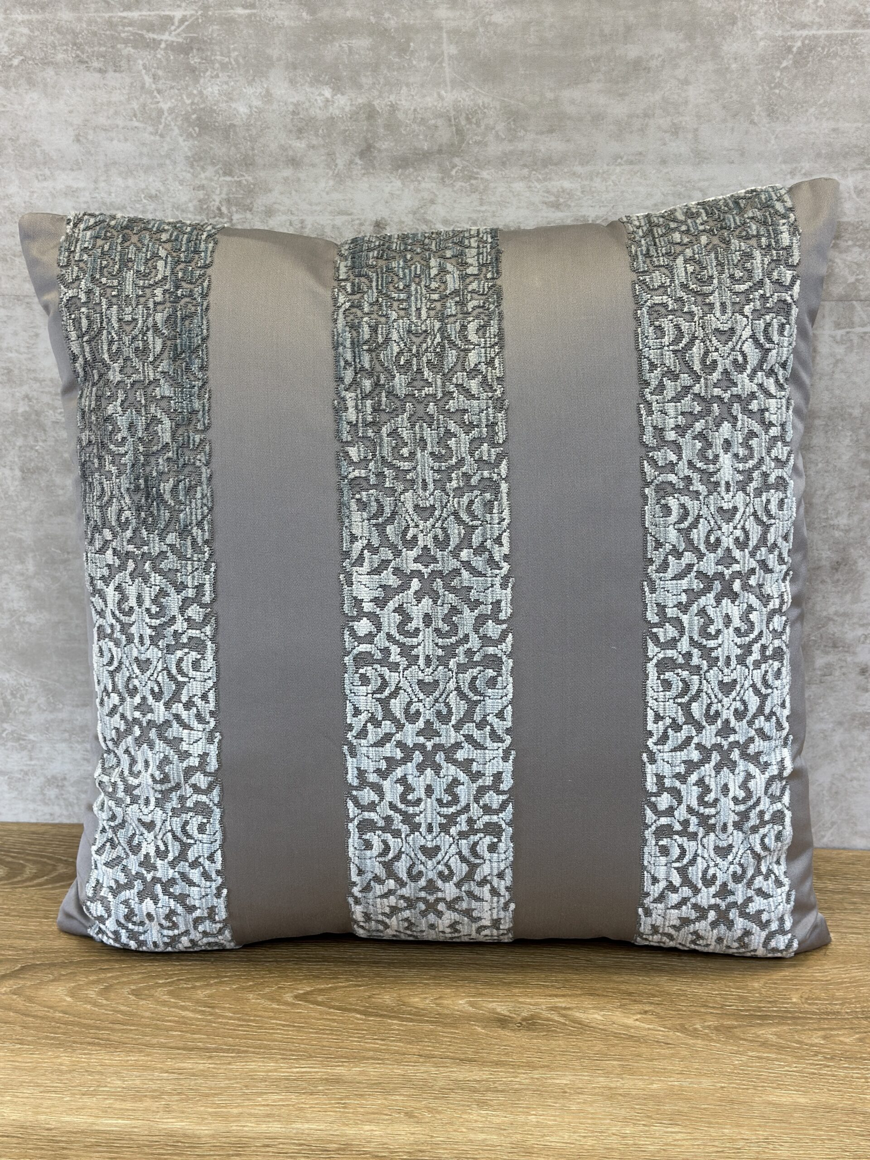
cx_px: 435
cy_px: 580
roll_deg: +0.4
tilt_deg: -16.6
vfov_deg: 39.7
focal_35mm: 48
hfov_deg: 30.3
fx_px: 1609
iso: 64
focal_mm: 6.86
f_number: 1.78
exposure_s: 1/120
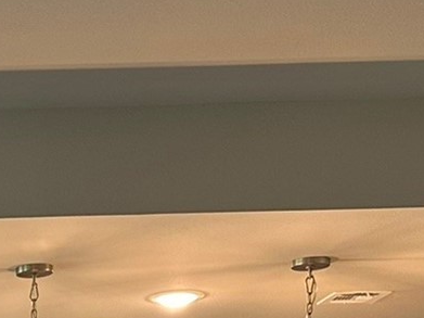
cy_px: 699
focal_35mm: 118
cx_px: -273
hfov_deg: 15.1
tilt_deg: -2.6
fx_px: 1445
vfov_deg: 11.0
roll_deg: +0.5
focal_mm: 6.86
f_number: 1.78
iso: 125
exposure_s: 1/60
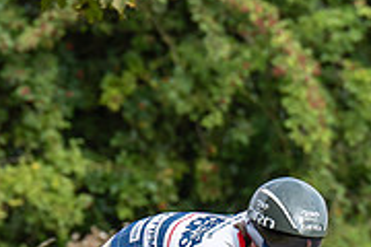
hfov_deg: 1.8
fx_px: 12118
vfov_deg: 1.2
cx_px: 222
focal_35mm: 1176
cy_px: 333
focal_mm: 200
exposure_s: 1/1000
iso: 250
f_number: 4
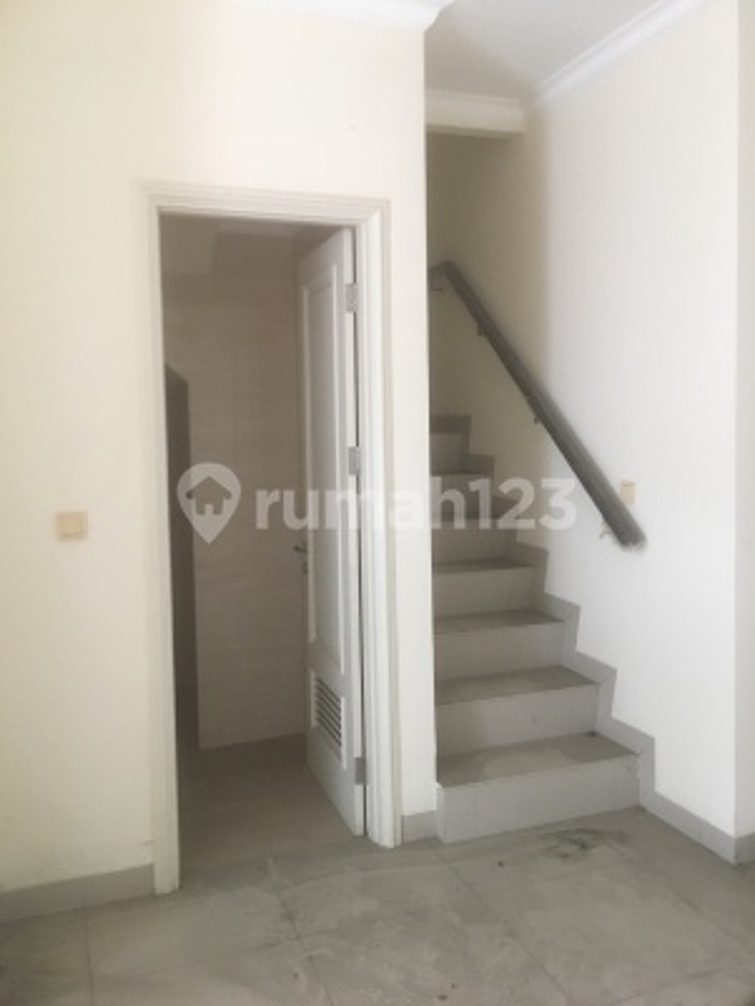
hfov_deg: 48.3
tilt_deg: -1.3
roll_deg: +1.4
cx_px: 378
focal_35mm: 29
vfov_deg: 61.6
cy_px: 503
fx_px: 843
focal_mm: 4.15
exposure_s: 1/17
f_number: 2.2
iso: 125
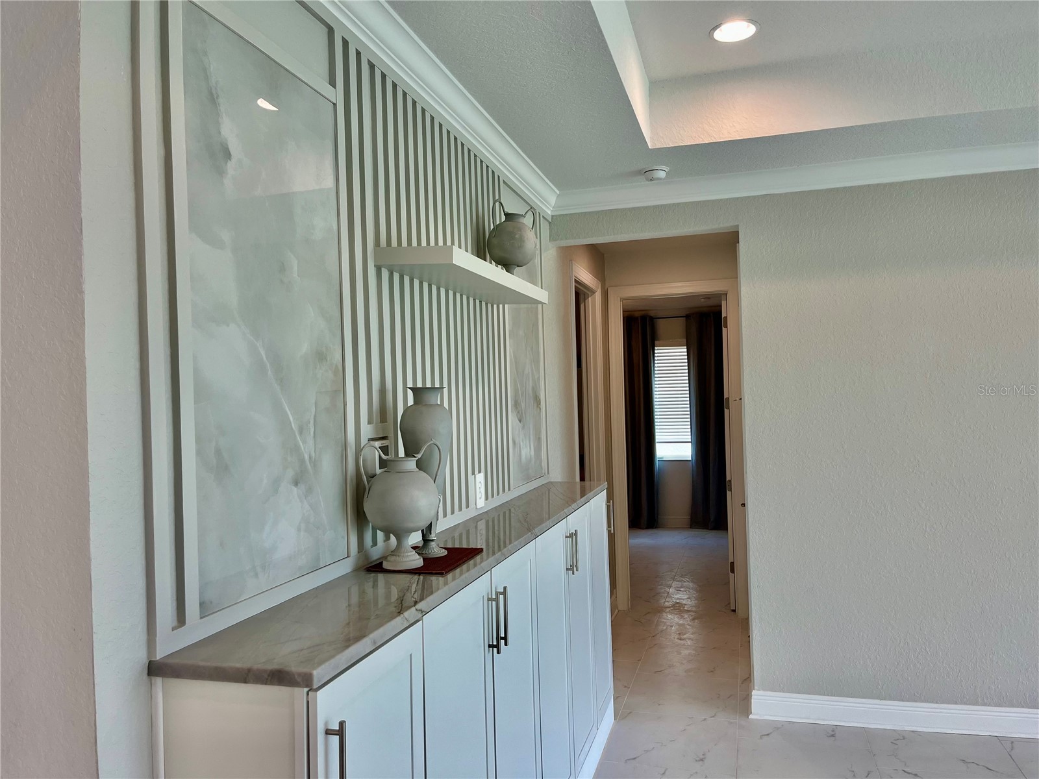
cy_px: 390
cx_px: 520
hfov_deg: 67.3
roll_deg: +2.6
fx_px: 780
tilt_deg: +0.4
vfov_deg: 53.1
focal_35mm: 26
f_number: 1.6
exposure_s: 1/120
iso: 40
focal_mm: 5.1
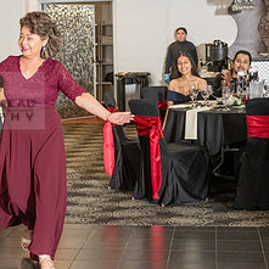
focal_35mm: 98
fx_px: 862
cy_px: 152
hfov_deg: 17.5
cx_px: 31
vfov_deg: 17.7
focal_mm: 35
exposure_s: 1/200
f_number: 3.2
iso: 800
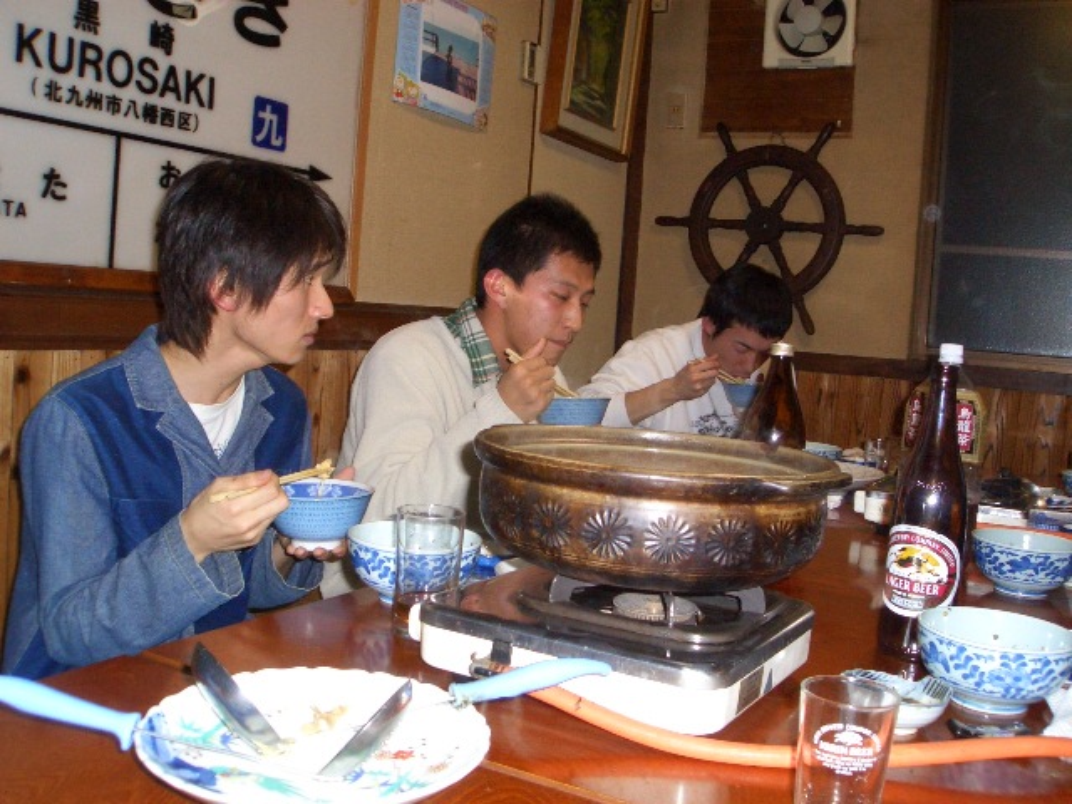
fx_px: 1115
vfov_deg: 39.7
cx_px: 536
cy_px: 402
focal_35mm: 36
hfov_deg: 51.4
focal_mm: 4.8
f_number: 4
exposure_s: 1/40
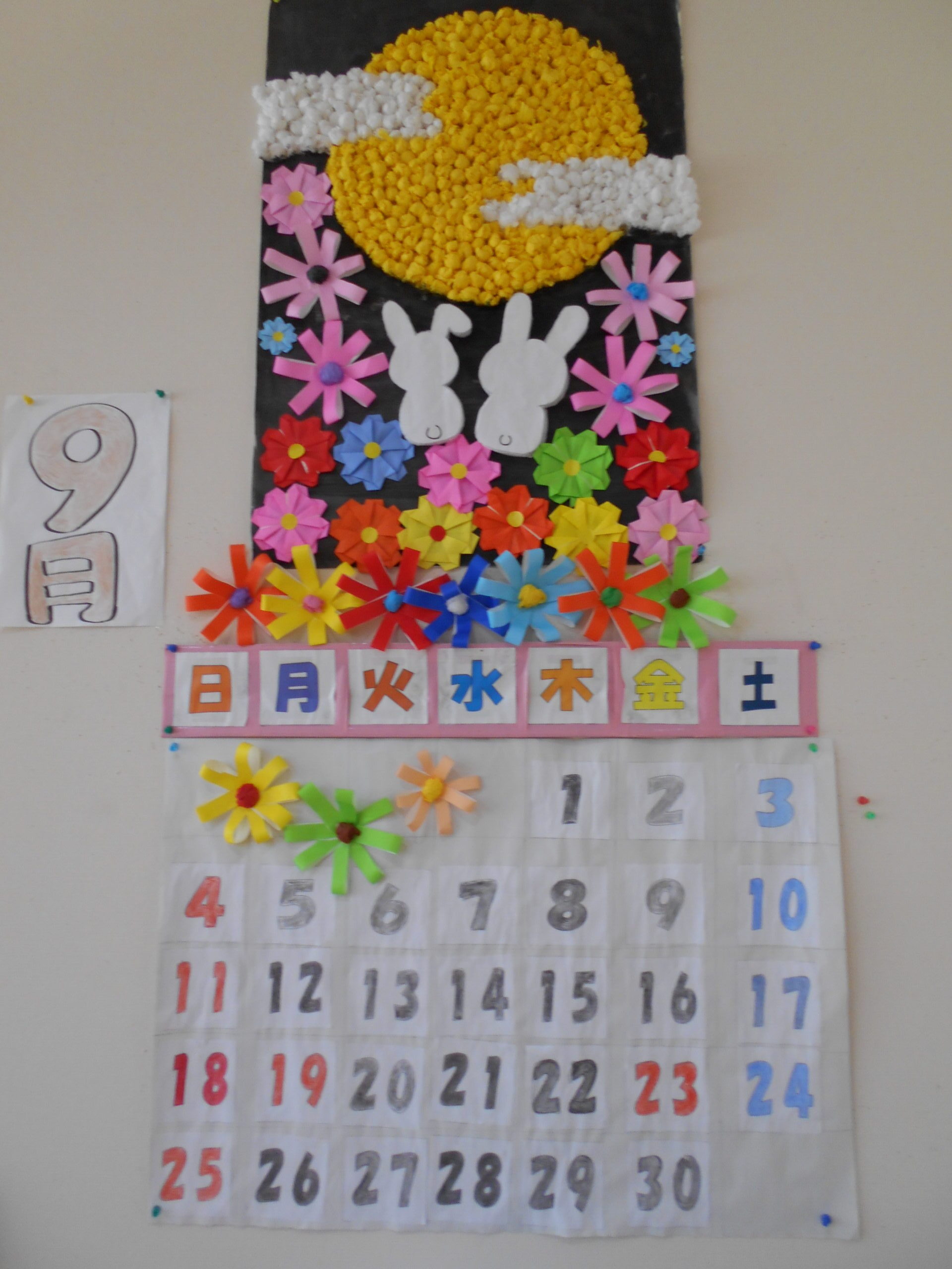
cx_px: 476
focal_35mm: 26
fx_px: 953
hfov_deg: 53.1
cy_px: 634
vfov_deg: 67.3
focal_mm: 4.6
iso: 180
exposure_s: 1/30
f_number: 3.2
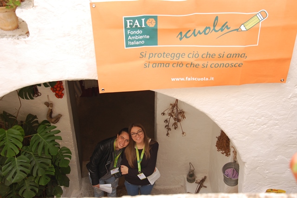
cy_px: 99
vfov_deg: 26.5
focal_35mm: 51
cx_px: 148
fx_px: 421
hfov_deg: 38.9
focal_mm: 34
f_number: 5.6
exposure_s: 1/50
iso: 200
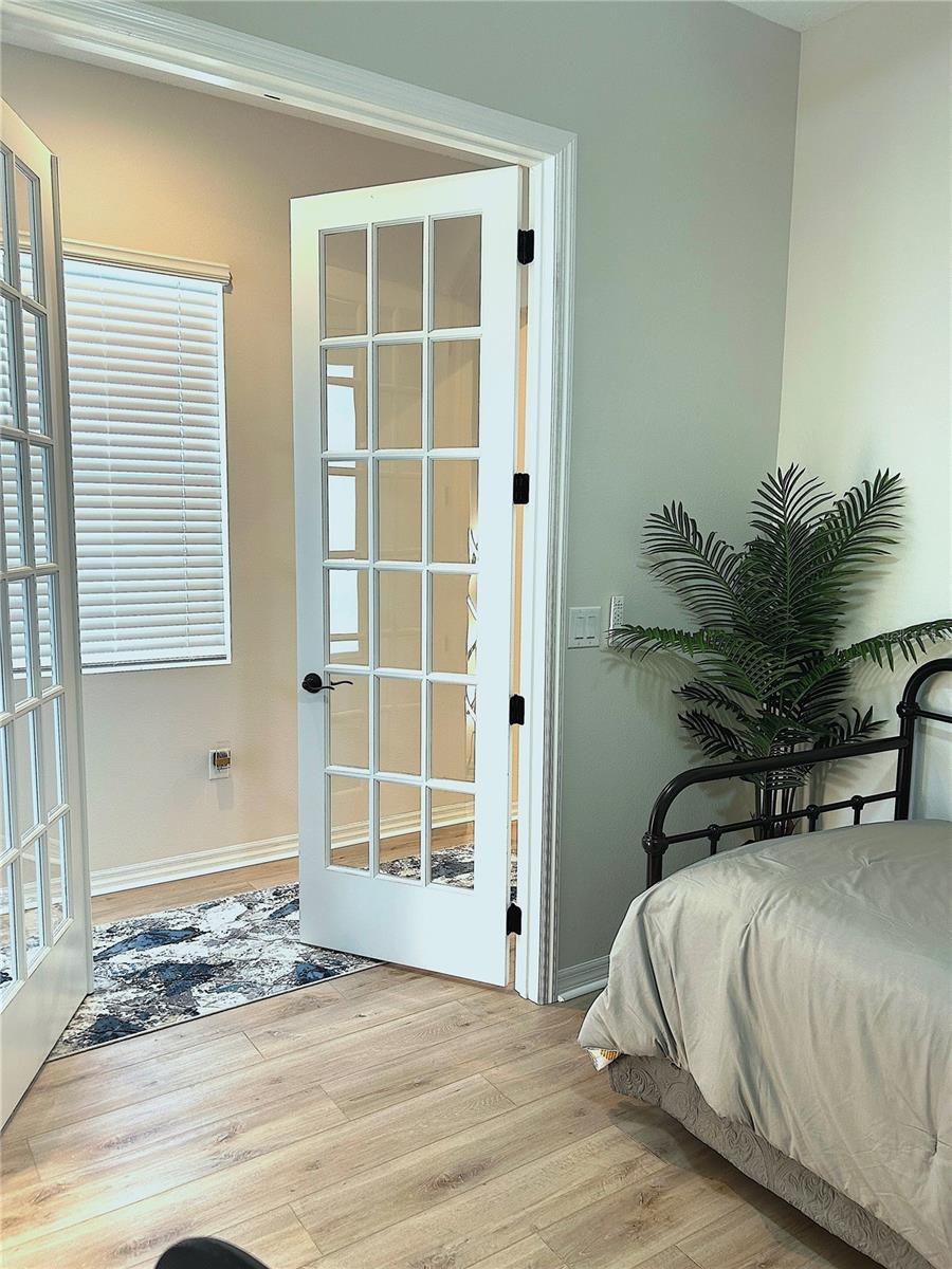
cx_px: 476
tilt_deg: -7.2
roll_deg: -1.1
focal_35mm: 26
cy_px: 634
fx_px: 953
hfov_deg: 53.1
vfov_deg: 67.3
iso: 80
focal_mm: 5.7
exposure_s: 1/60
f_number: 1.5
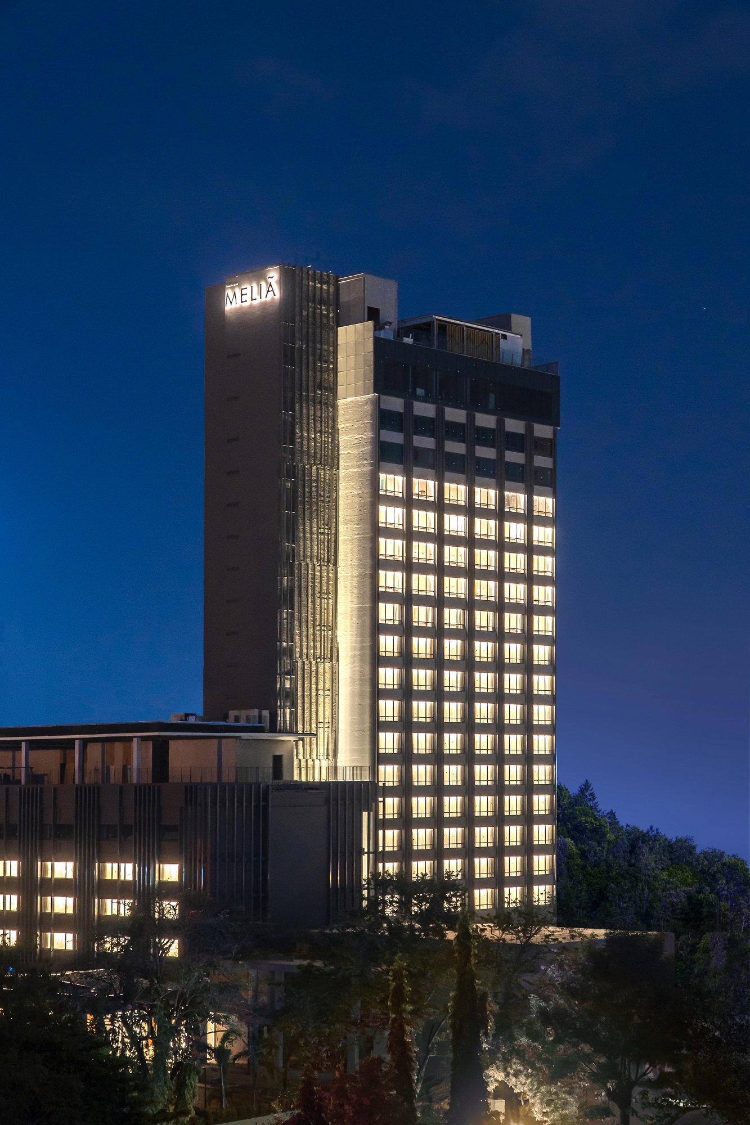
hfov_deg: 22.6
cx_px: 375
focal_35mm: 60
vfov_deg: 33.4
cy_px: 562
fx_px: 1875
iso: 800
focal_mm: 40
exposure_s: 2.5
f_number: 9
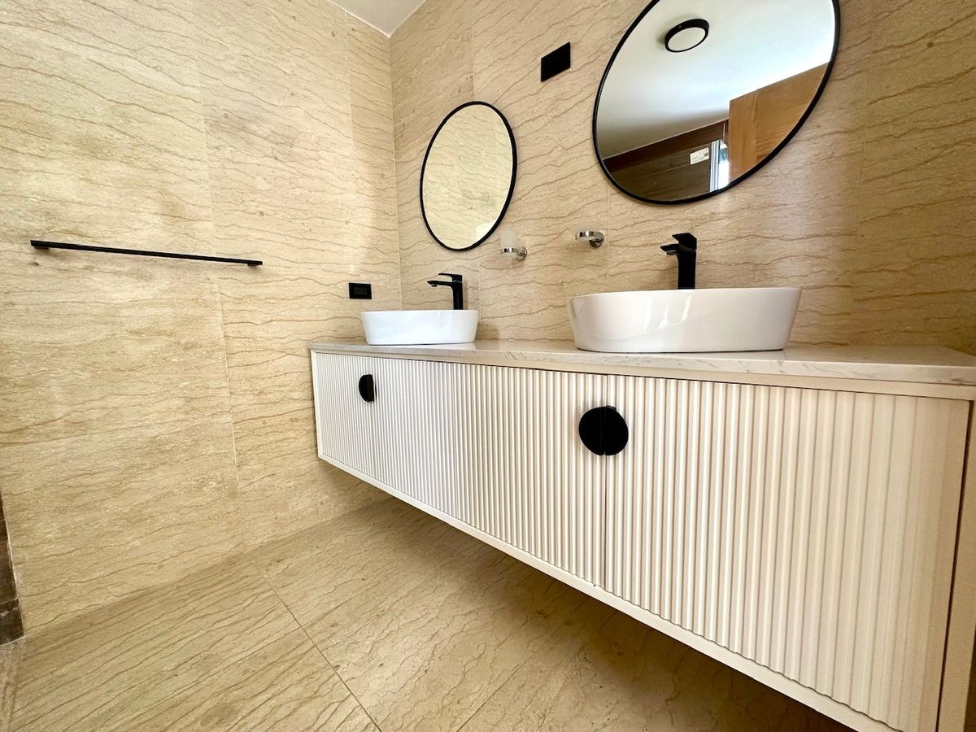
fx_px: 395
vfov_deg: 85.7
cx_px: 488
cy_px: 366
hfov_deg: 102.1
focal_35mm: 14
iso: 160
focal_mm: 2.22
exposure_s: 1/99
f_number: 2.2
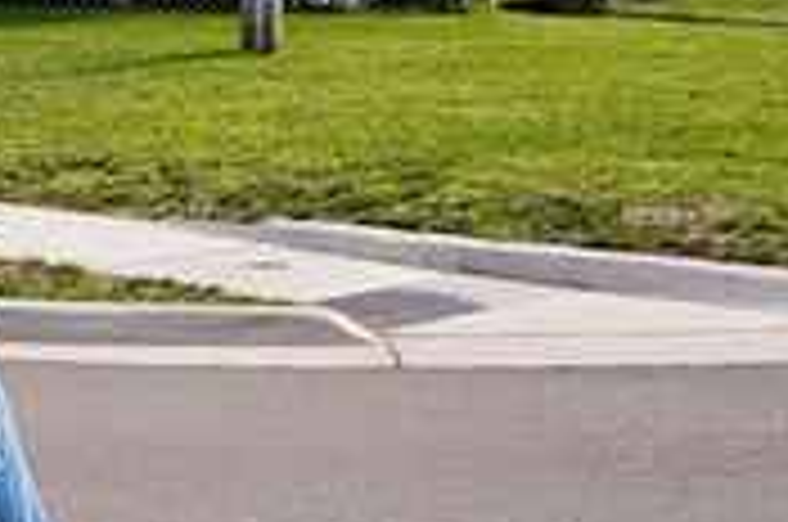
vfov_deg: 12.1
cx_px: -239
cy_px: 344
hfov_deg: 17.1
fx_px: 2469
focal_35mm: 113
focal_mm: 34
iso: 180
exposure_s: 1/500
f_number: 6.3
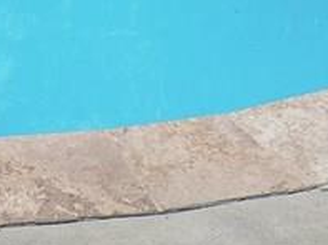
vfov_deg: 10.5
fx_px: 1182
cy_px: -308
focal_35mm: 125
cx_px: 8
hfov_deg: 15.5
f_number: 3
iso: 80
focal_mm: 4.3
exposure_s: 1/500
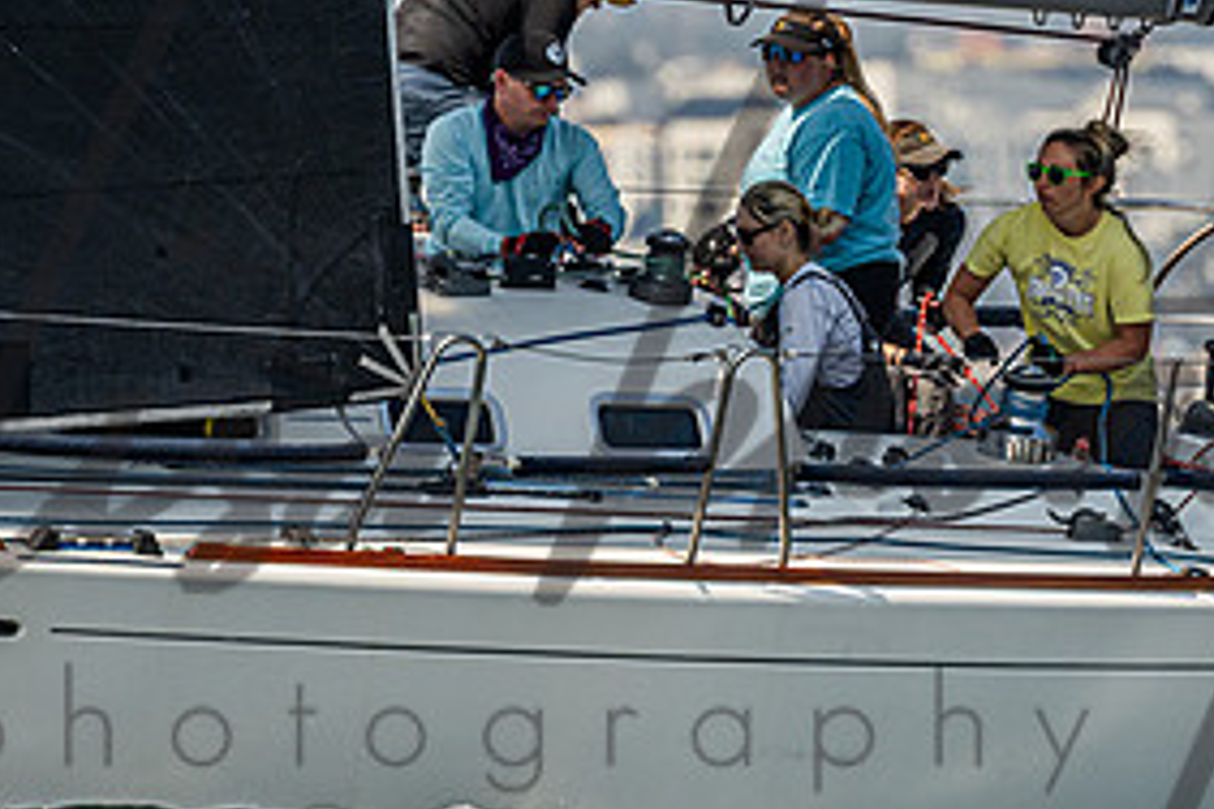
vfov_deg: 1.3
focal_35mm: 1055
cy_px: 187
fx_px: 35574
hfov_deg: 2.0
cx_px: 917
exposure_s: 1/4000
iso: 640
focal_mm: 400
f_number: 5.6
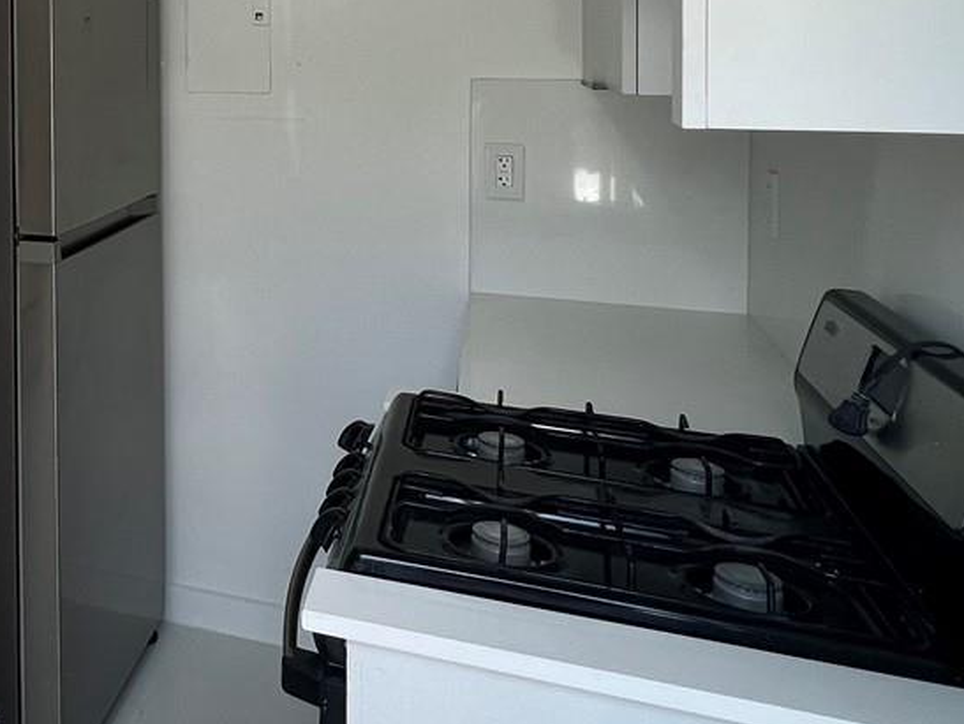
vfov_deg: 35.4
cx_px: -23
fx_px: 1059
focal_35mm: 38
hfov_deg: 41.7
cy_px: 62
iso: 64
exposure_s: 1/120
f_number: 1.8
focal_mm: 1.57
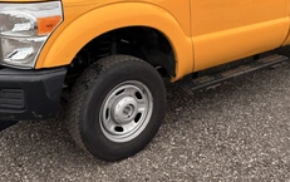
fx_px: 348
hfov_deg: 45.2
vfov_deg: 28.9
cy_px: 45
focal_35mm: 44
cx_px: 154
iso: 80
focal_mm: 6.76
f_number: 1.78
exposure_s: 1/2370
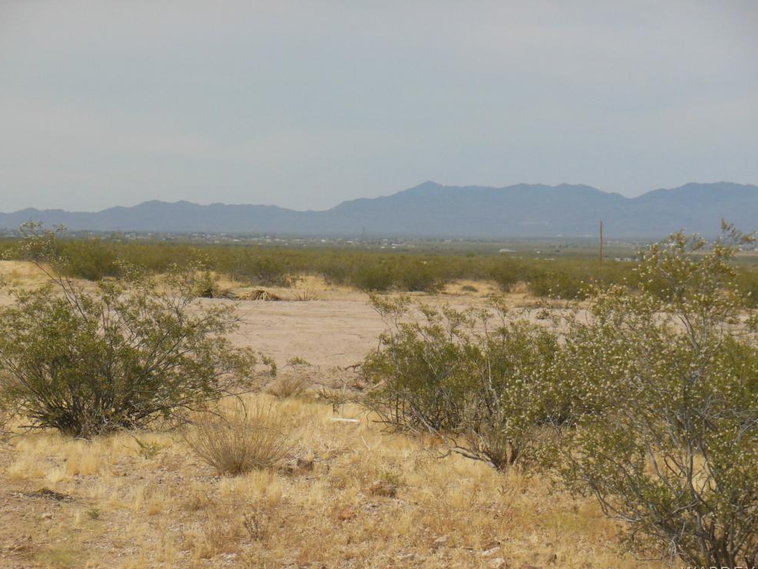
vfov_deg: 11.3
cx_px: 369
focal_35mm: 131
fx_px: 2869
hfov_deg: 15.1
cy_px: 293
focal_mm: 22.6
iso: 400
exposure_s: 1/1000
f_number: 10
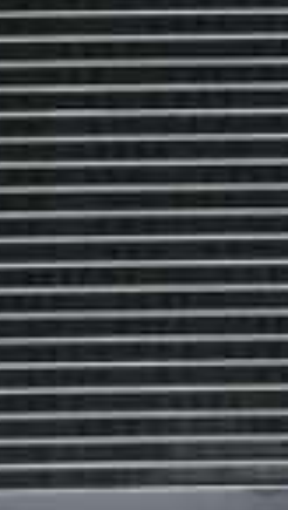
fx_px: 2193
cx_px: 323
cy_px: 14
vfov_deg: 13.1
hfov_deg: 7.5
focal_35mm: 162
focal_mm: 25
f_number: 4.2
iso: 360
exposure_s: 1/40
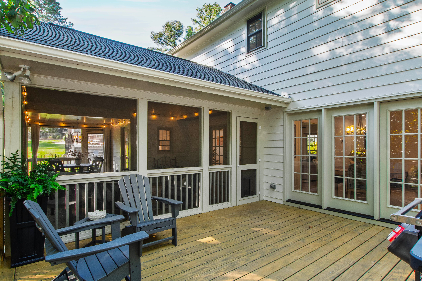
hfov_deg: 90.0
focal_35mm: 18
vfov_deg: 67.4
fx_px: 211
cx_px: 204
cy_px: 145
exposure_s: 1/13
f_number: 9
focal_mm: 10
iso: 200
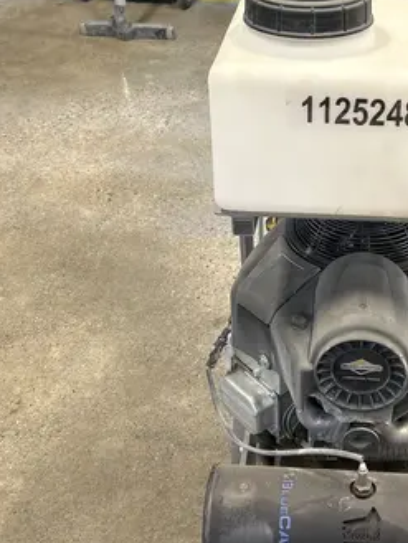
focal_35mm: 58
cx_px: 302
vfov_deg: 32.7
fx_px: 911
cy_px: 149
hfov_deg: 25.0
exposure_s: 1/60
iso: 80
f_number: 1.5
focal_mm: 5.7
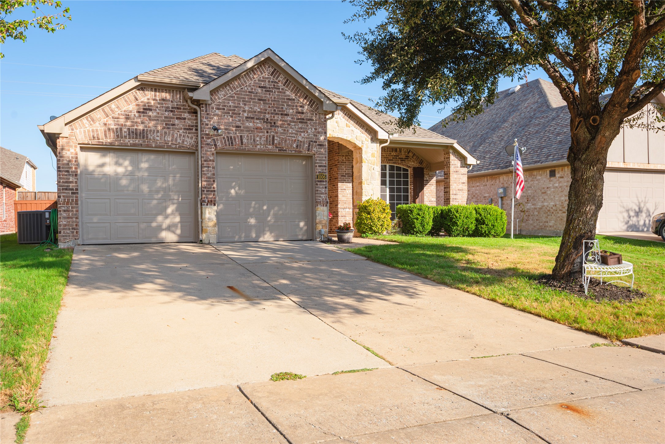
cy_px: 222
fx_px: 517
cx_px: 332
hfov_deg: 65.5
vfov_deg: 46.4
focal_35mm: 28
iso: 100
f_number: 7.1
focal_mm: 28
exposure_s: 1/250
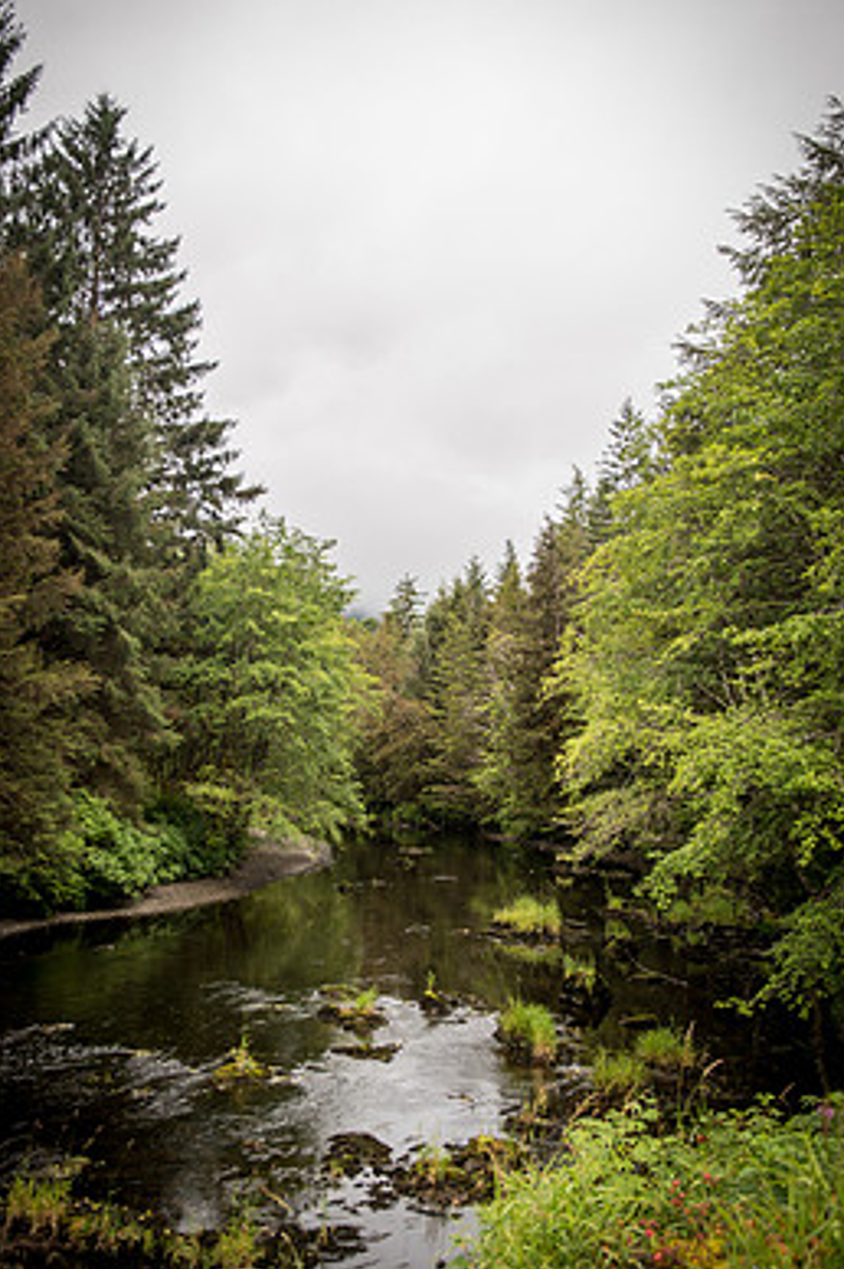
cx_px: 402
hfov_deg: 36.8
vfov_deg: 53.2
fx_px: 1268
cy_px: 618
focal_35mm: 36
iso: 100
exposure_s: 1/250
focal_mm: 31
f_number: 2.8
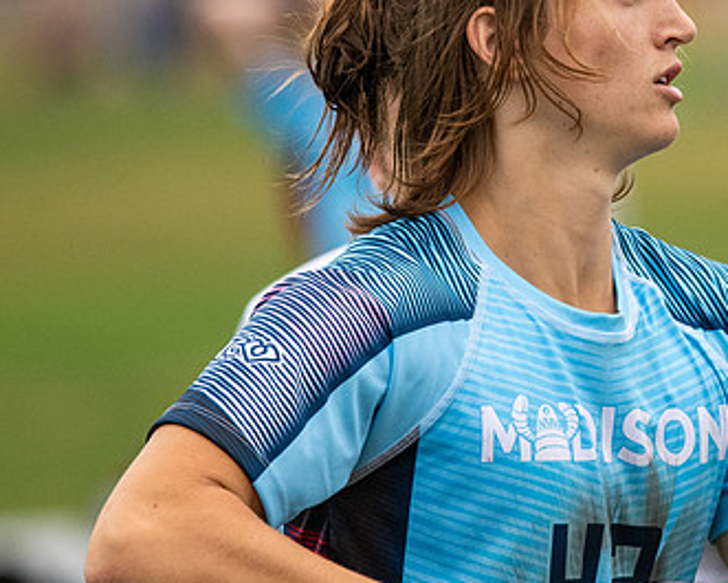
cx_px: 701
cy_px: 184
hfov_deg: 2.1
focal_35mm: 901
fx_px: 19419
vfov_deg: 1.7
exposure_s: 1/2000
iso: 1600
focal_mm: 300
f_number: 4.5
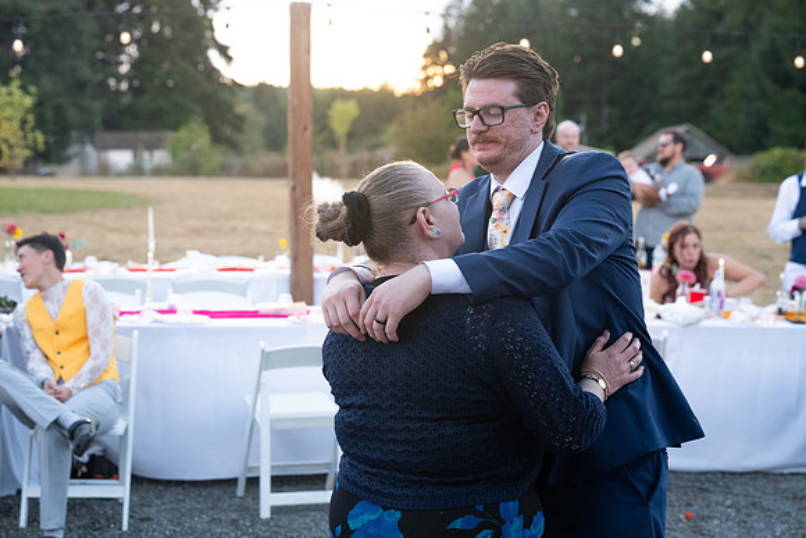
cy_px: 269
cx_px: 403
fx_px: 1456
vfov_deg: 20.9
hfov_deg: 31.0
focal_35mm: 65
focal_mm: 65
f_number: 4
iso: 2000
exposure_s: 1/500
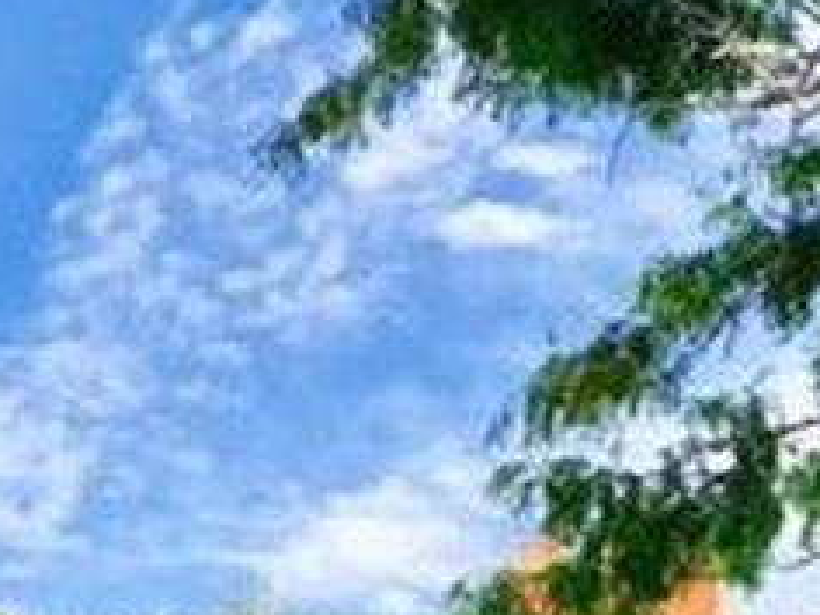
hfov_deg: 15.6
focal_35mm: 126
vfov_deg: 11.4
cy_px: 876
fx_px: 2985
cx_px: 413
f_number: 2.2
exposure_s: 1/1508
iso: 25
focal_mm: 4.15
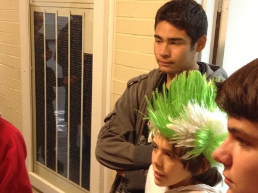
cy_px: 119
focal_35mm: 64
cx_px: 110
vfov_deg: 22.9
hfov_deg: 30.2
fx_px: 477
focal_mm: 4.28
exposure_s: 1/20
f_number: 2.4
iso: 250
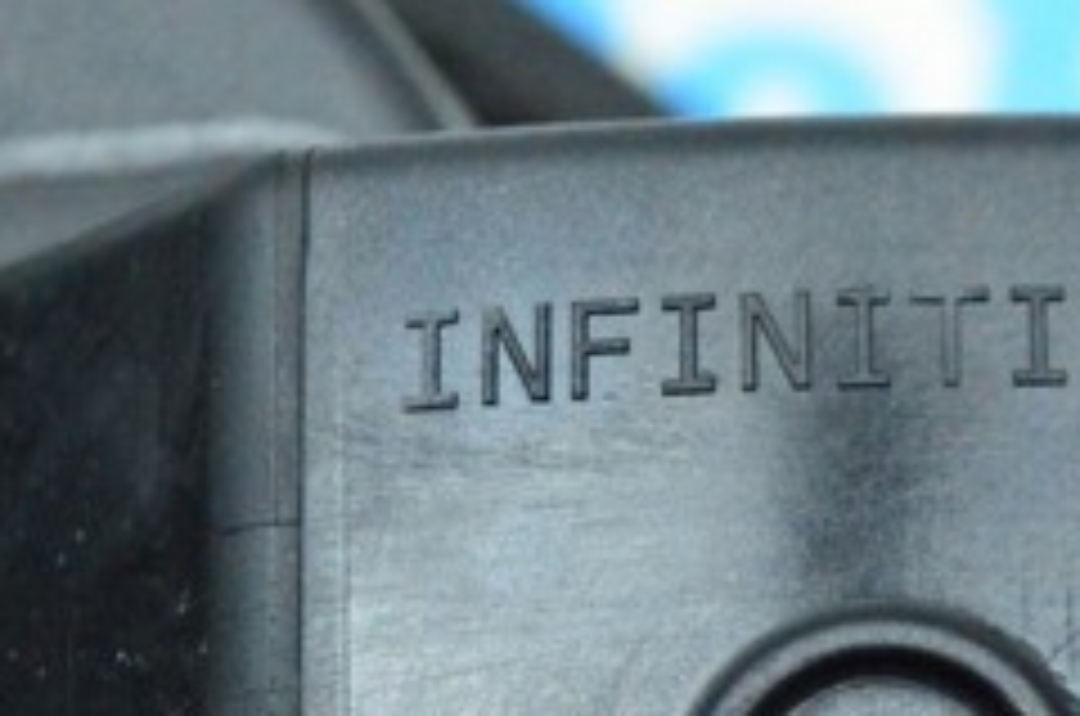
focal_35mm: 152
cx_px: 1107
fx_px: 4551
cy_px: 808
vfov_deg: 8.9
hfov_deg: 13.3
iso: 6400
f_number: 6.3
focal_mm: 38
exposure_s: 1/250
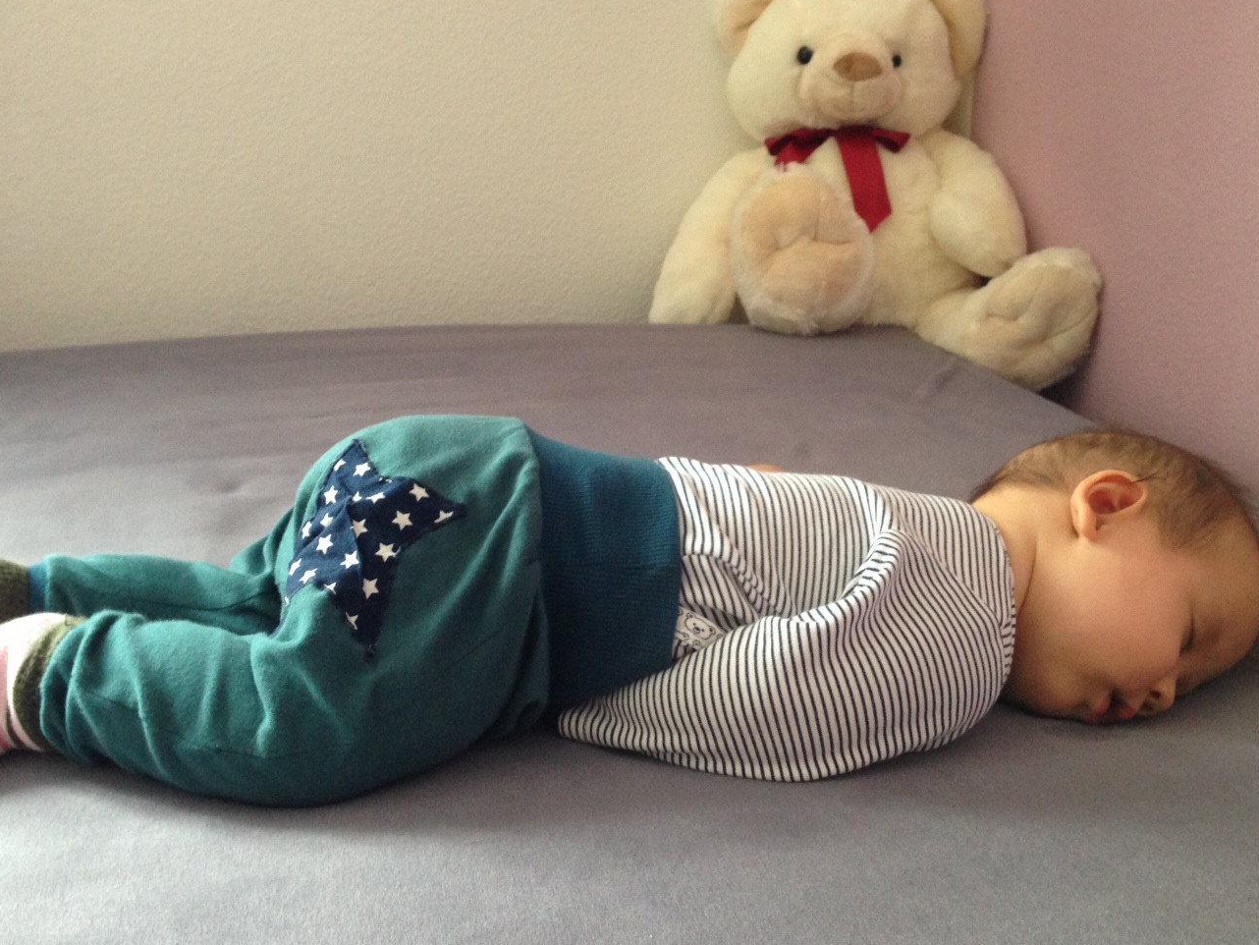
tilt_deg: -17.5
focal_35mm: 42
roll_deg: +0.0
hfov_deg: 44.8
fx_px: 1528
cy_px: 463
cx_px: 602
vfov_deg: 34.4
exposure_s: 1/20
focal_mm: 4.13
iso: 160
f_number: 2.4
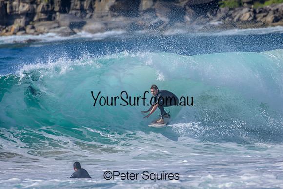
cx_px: 142
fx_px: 7863
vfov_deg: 1.4
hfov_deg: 2.1
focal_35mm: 1000
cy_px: 94
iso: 720
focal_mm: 1000
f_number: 11
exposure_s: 1/2000
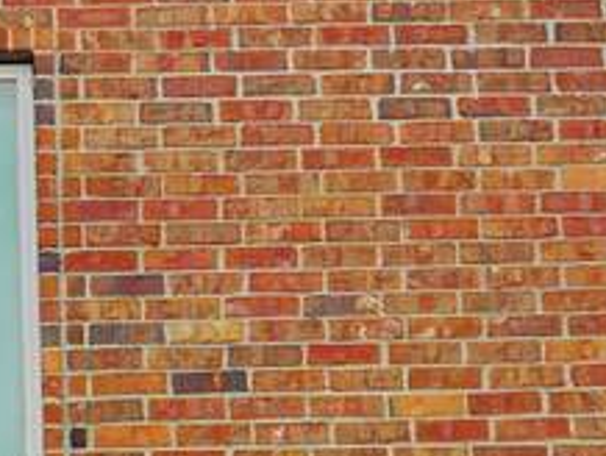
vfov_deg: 6.2
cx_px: -612
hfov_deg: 8.0
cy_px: 638
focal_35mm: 237
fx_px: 4154
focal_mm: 28
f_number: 6.3
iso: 100
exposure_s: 1/100
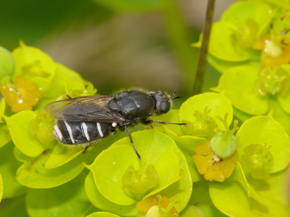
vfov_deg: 4.1
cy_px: 108
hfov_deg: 5.5
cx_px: 145
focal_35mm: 359
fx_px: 3008
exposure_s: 1/160
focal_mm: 75.5
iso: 200
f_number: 10
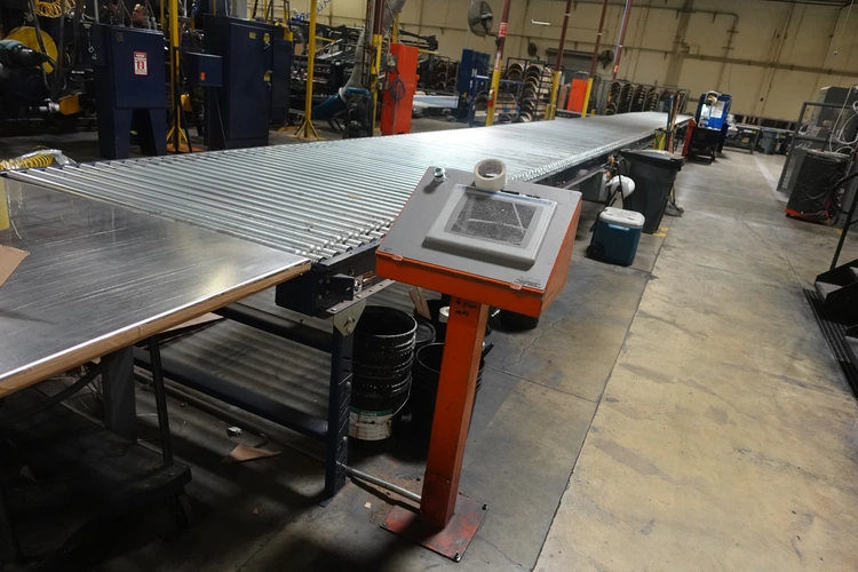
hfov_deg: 73.7
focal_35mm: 24
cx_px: 429
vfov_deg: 53.1
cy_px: 286
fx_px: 572
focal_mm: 8.8
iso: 1600
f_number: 1.8
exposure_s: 1/250
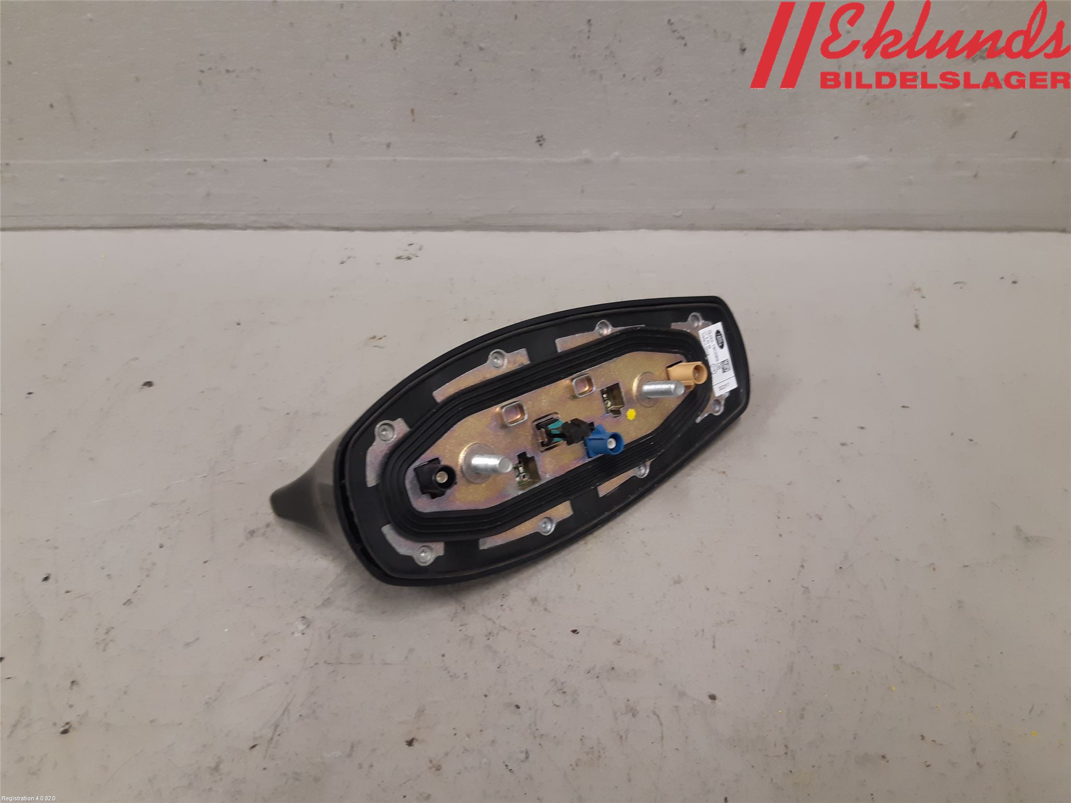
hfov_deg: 67.3
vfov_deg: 53.1
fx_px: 804
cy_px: 402
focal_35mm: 26
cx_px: 536
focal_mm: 3.93
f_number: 1.7
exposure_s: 1/50
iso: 125
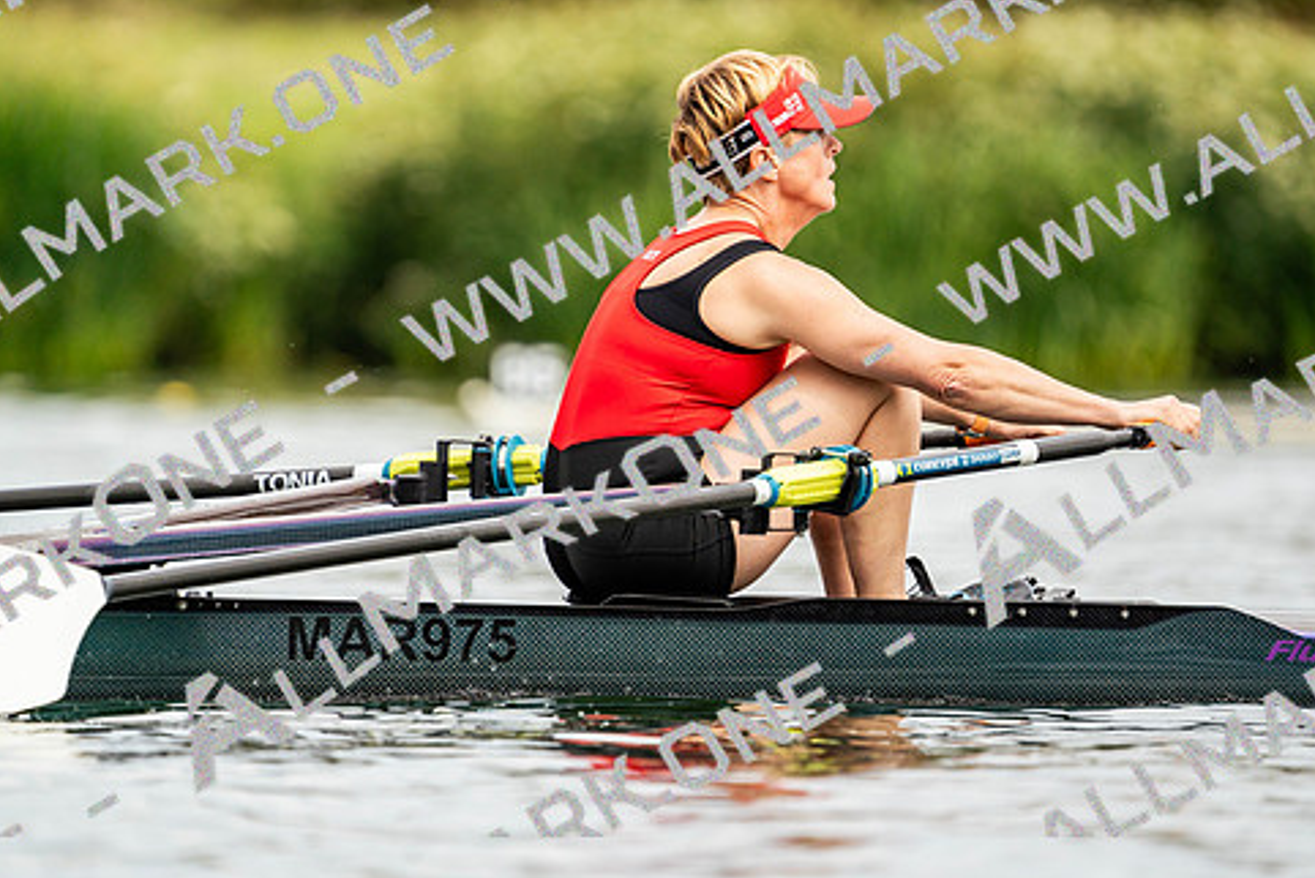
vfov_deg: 1.9
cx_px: 739
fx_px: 26388
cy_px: 369
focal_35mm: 722
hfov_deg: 2.9
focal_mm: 600
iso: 500
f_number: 6.3
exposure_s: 1/2000
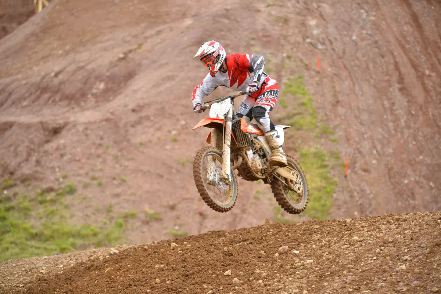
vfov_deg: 10.6
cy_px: 147
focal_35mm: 130
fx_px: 1593
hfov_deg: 15.8
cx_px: 220
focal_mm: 130
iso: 500
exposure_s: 1/2000
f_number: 3.2
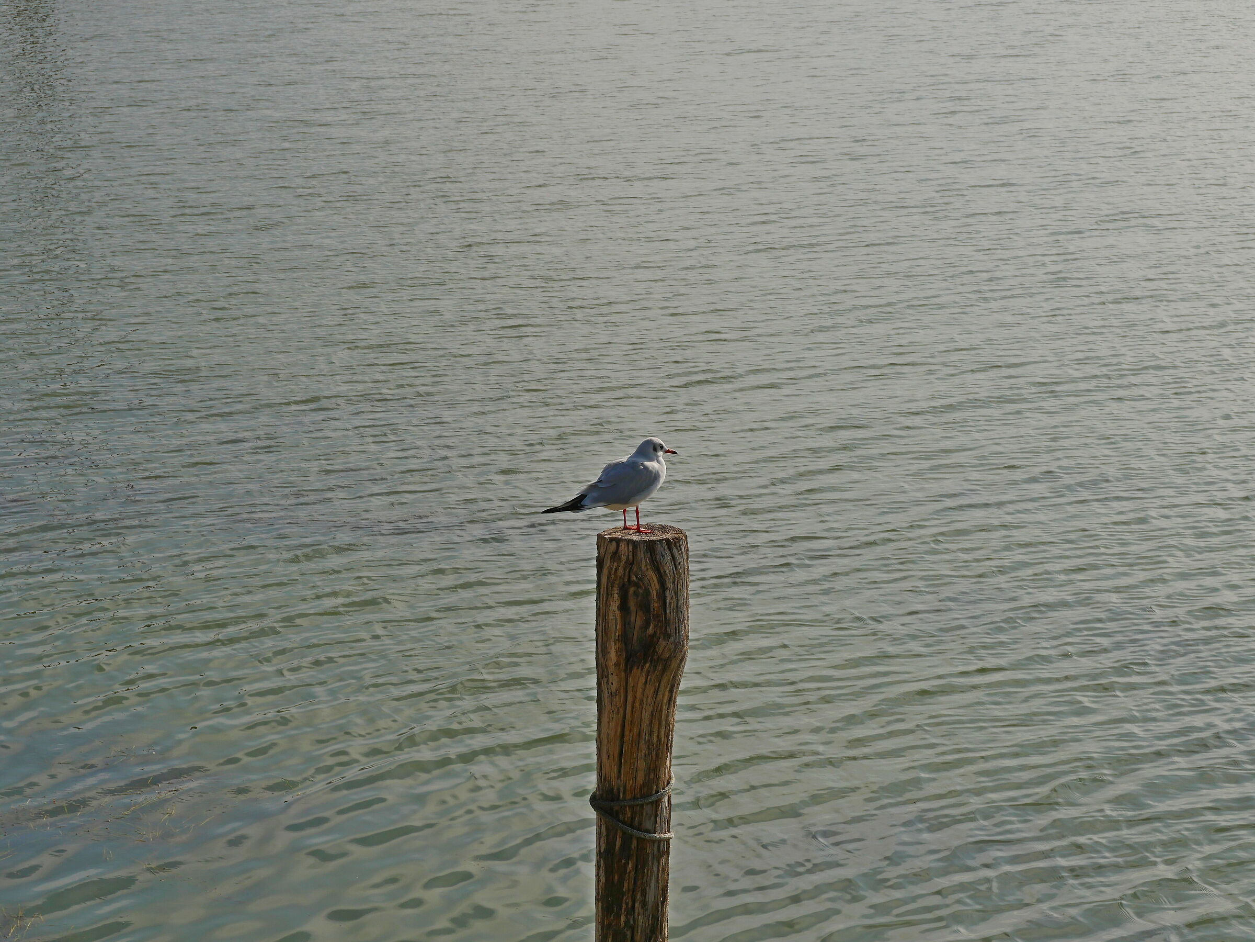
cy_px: 471
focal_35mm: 106
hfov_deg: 18.5
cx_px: 628
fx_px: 3843
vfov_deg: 14.0
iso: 200
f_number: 11
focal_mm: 53
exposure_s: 1/800
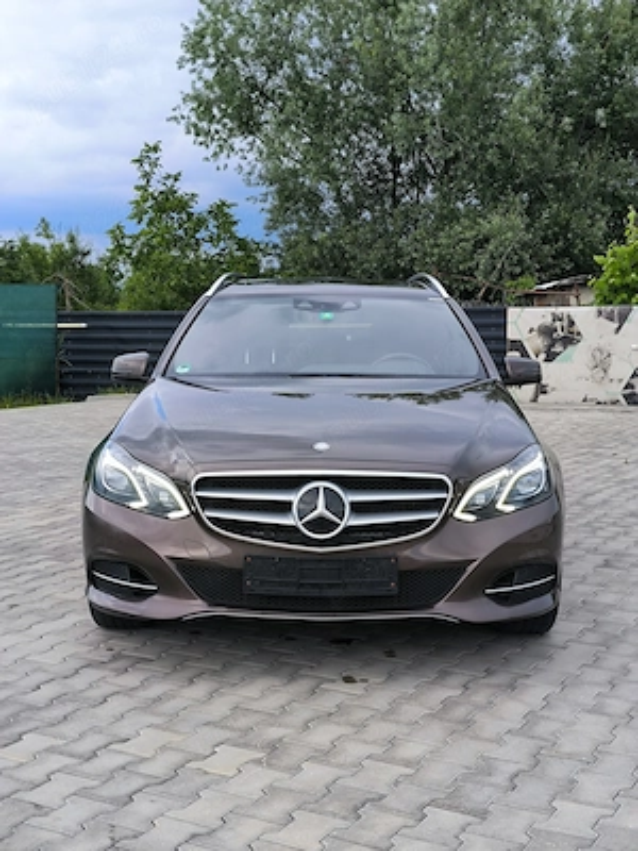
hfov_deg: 29.1
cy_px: 426
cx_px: 319
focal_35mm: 50
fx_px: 1229
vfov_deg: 38.2
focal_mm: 7.1
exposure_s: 1/195
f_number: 1.9
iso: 50
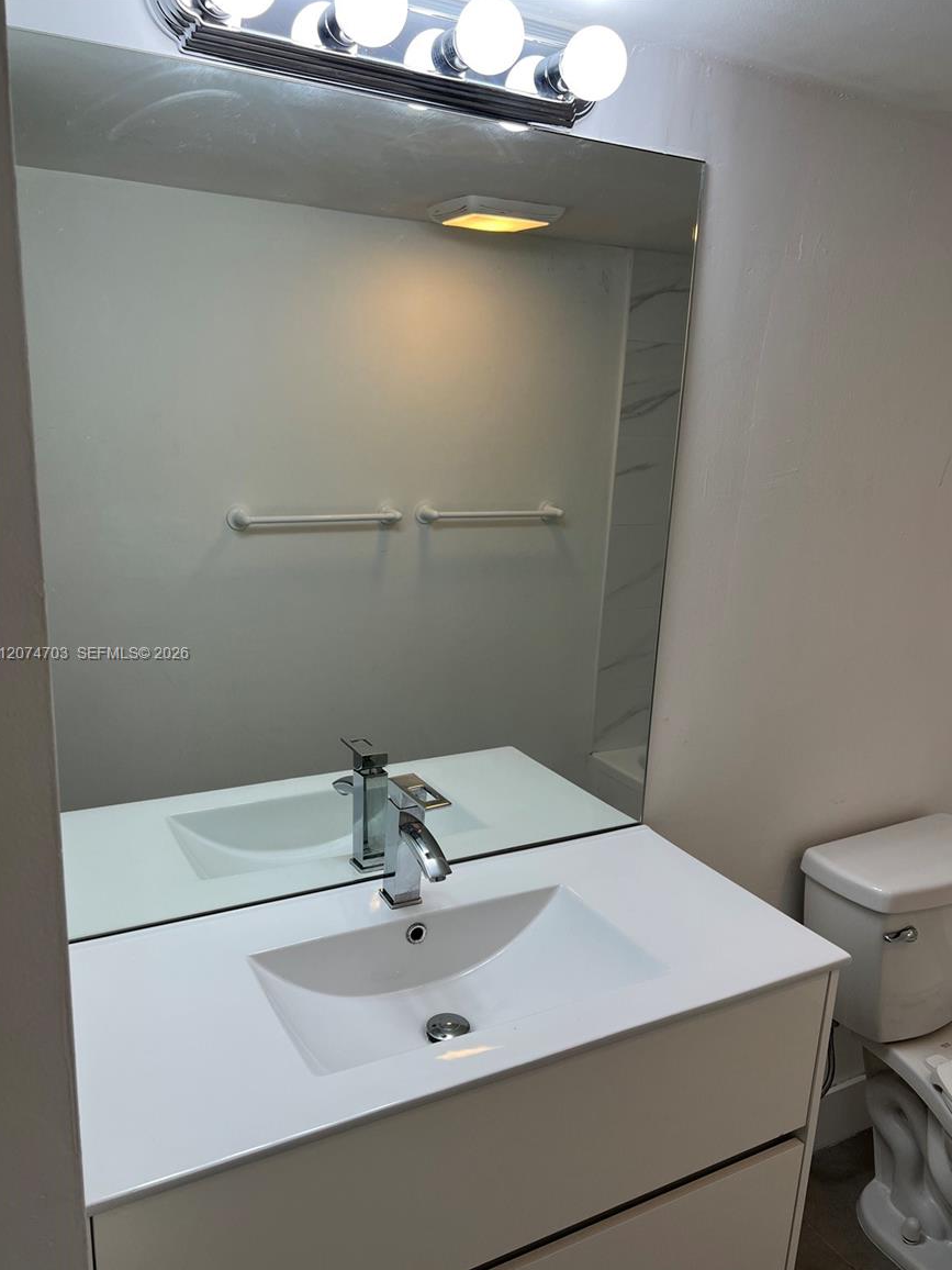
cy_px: 655
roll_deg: -3.4
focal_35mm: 27
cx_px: 480
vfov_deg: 65.3
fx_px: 990
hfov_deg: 51.4
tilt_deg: -14.8
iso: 40
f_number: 1.5
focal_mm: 5.7
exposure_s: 1/179
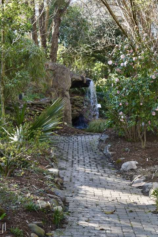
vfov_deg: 24.6
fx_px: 543
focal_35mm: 82
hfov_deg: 16.6
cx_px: 79
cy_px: 118
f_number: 5.6
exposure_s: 1/100
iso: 400
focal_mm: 55
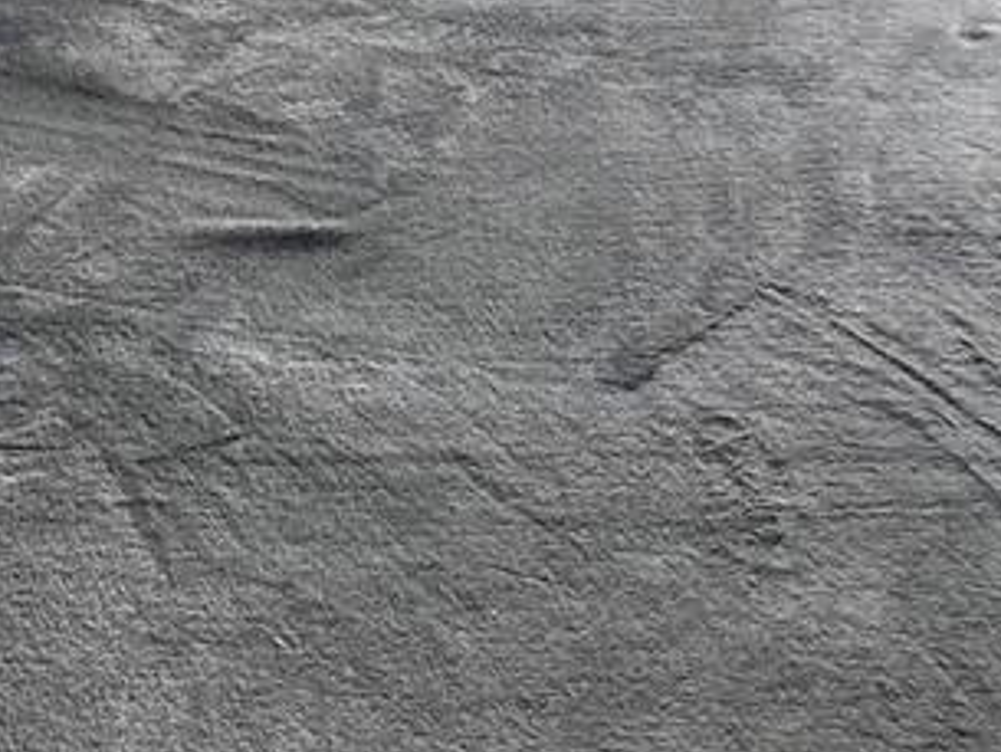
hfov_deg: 14.0
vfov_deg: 10.5
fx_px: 3645
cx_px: -768
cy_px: -926
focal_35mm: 126
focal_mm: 6.86
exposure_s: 1/452
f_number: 1.78
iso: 80
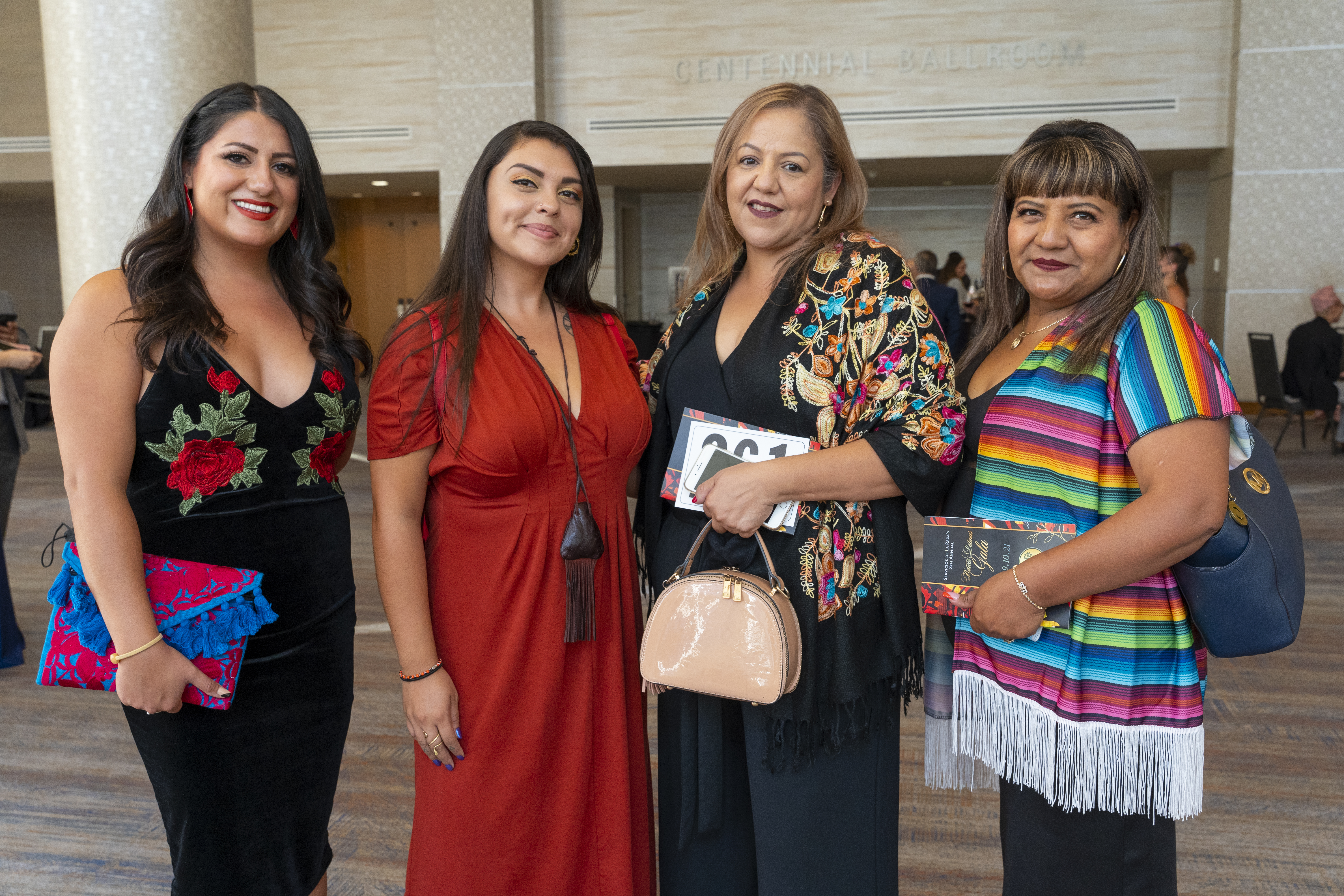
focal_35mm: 33
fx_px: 1224
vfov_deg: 40.2
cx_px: 672
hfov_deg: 57.5
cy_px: 448
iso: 1250
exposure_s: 1/100
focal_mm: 32.8
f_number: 5.6
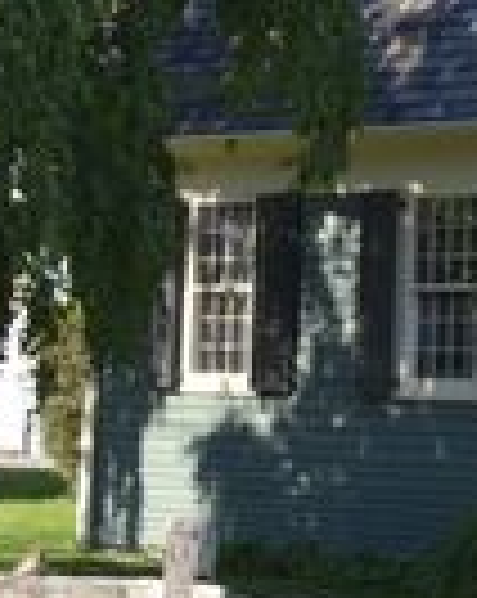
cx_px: 842
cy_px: 137
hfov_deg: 11.3
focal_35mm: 127
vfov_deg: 15.1
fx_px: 2246
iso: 100
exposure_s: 1/200
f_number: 5
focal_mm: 24
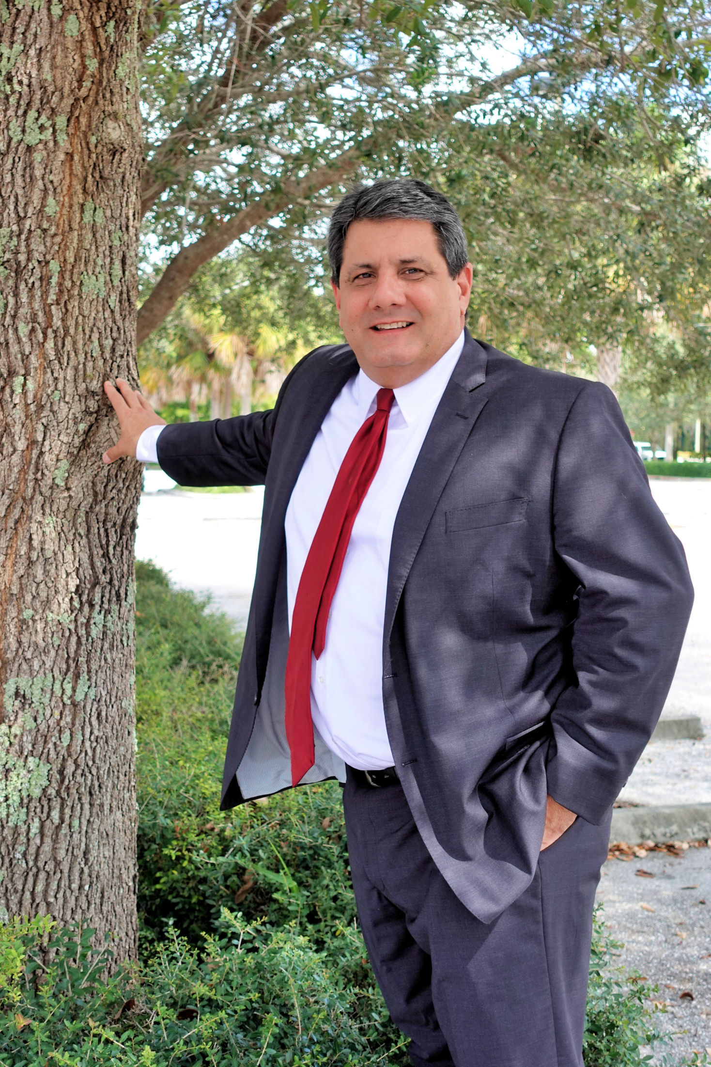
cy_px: 534
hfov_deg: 29.9
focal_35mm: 45
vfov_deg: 43.6
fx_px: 1333
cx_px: 356
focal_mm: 17.16
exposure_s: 1/200
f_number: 2.8
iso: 125
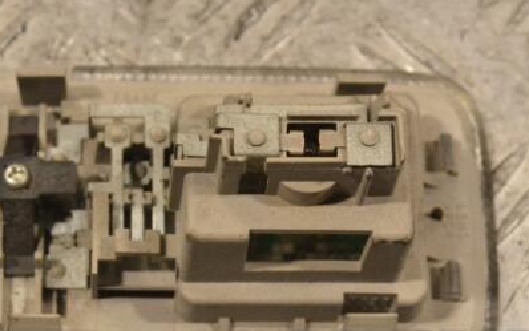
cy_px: 173
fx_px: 1828
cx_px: 199
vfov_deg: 10.3
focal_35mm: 127
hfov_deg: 16.4
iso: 3200
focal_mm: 55
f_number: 10
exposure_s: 1/400
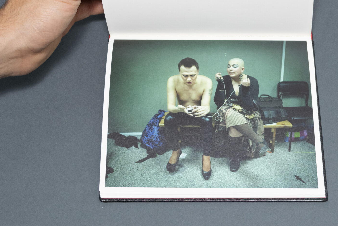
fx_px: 723
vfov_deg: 17.5
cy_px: 34
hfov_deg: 26.2
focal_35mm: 77
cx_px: 208
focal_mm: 28
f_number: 5.6
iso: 800
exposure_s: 1/125
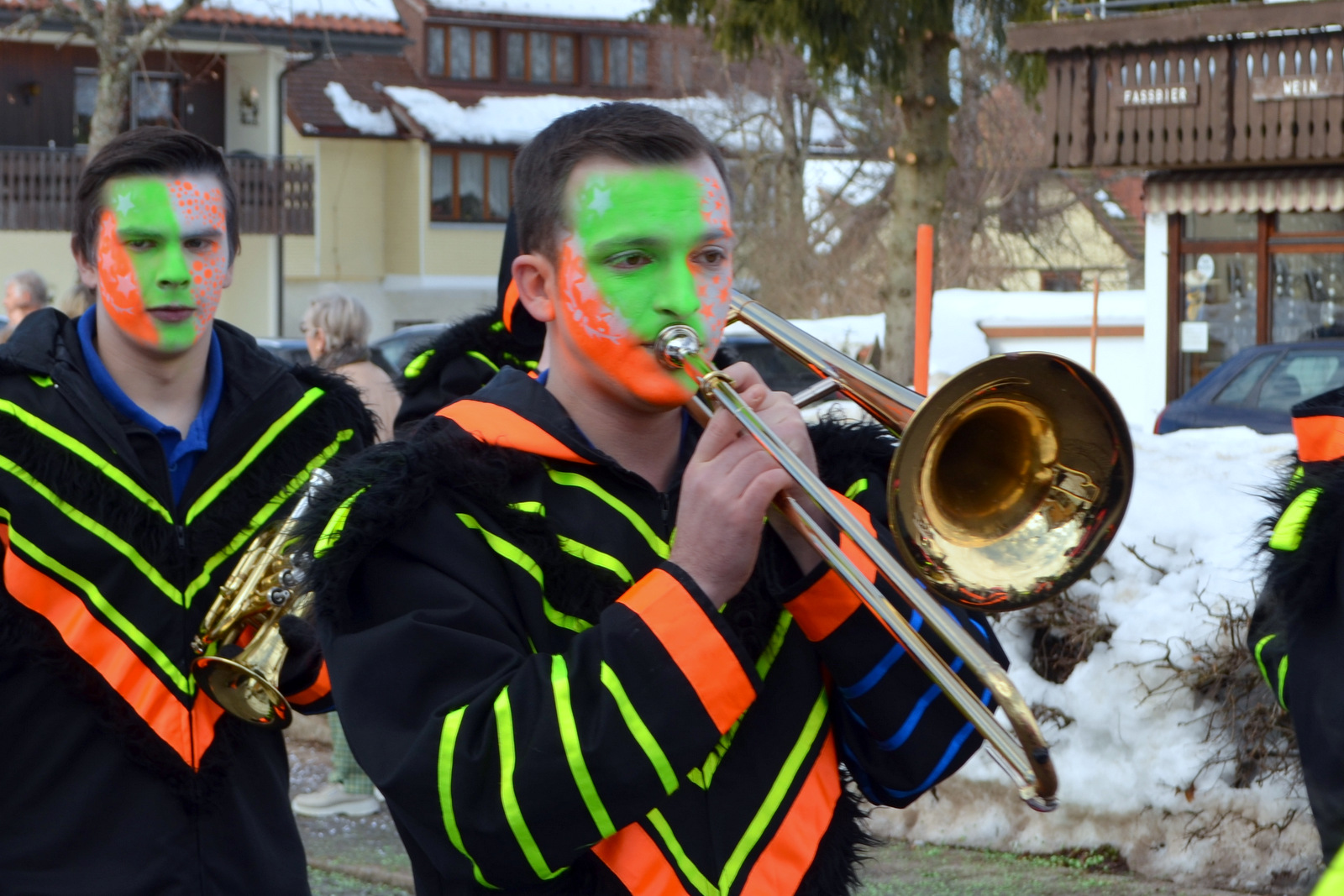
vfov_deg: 23.8
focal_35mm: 57
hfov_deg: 35.1
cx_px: 672
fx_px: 2128
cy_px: 448
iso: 100
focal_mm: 38
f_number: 7.1
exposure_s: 1/200
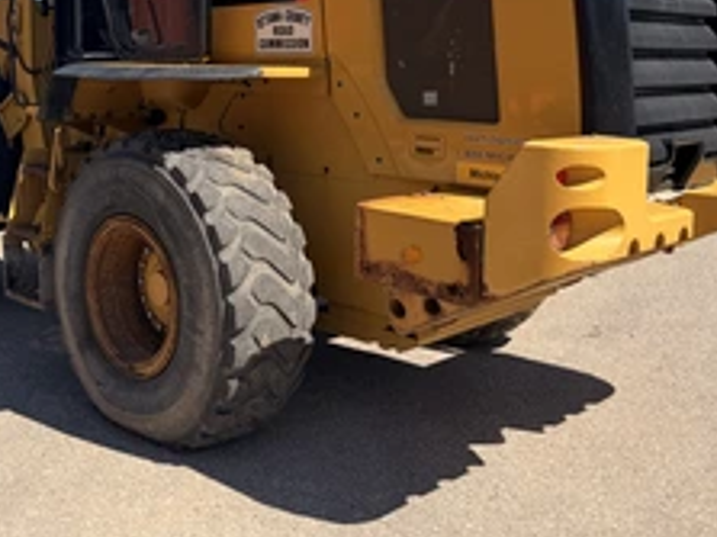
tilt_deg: -1.0
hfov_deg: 43.2
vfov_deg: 32.5
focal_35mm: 43
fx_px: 890
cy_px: 100
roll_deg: +2.7
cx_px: 235
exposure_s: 1/3953
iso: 80
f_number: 1.78
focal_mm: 6.76
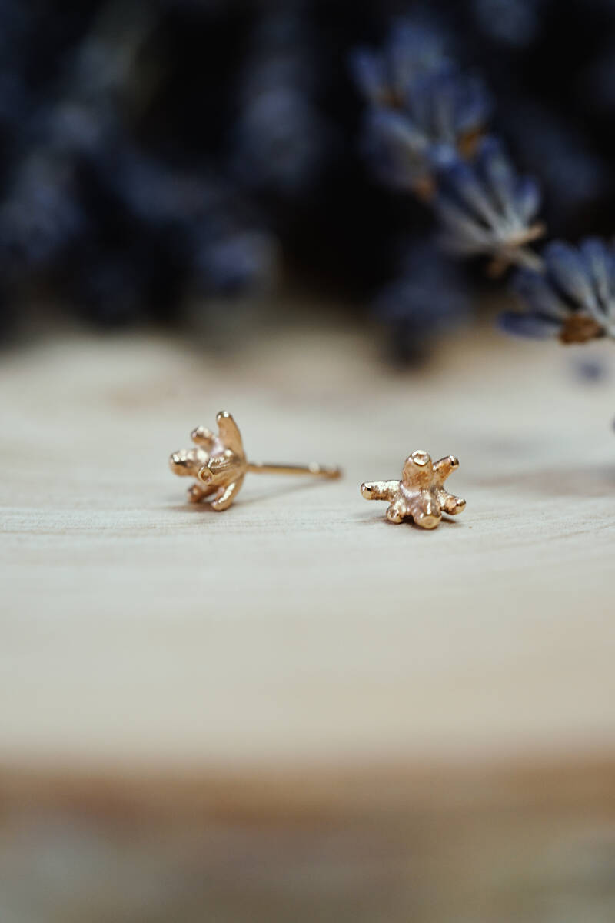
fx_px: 1281
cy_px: 462
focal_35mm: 50
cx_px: 308
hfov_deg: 27.0
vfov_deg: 39.6
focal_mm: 50
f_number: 4.5
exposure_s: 1/60
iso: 1000
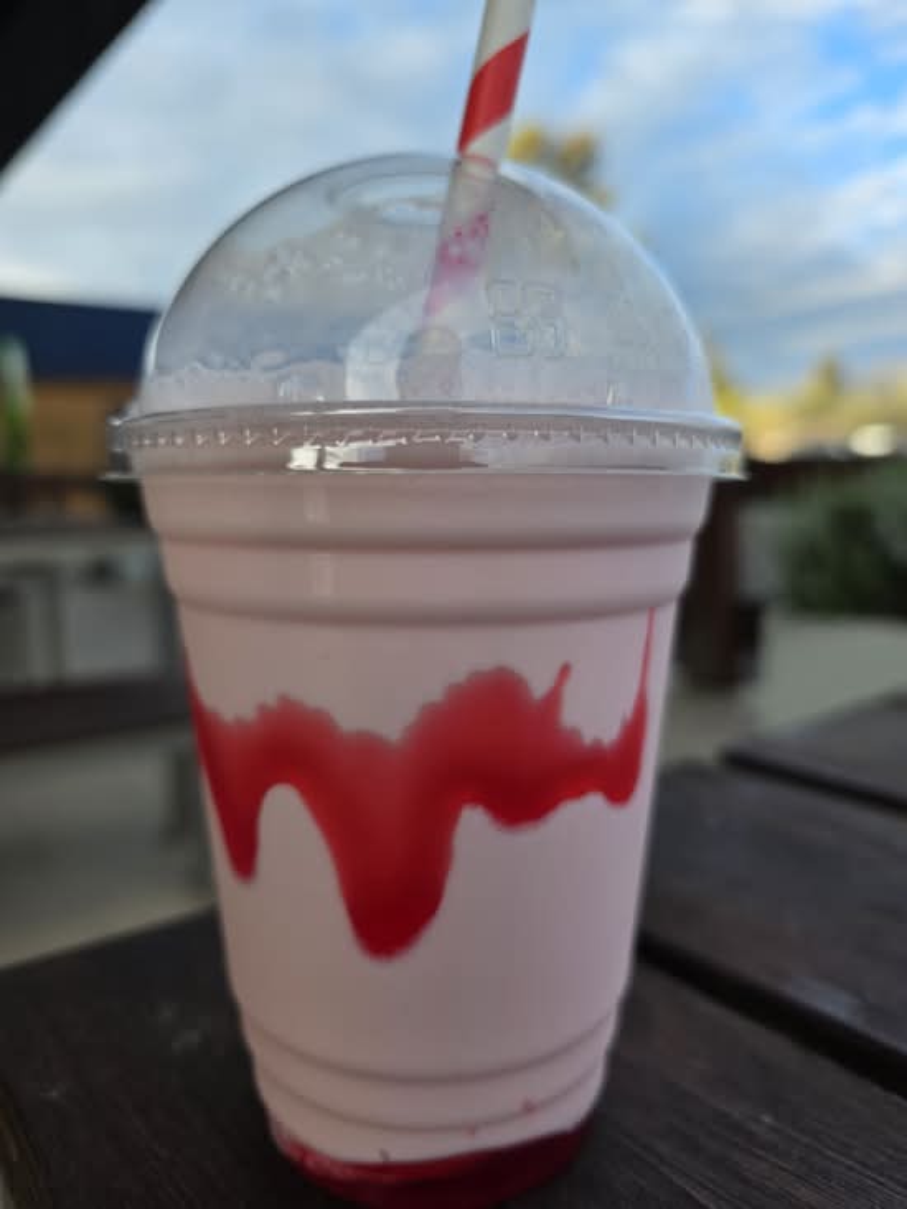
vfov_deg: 73.9
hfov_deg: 58.9
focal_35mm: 23
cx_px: 454
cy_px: 604
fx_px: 803
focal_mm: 6.3
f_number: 1.7
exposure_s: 1/1433
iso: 80
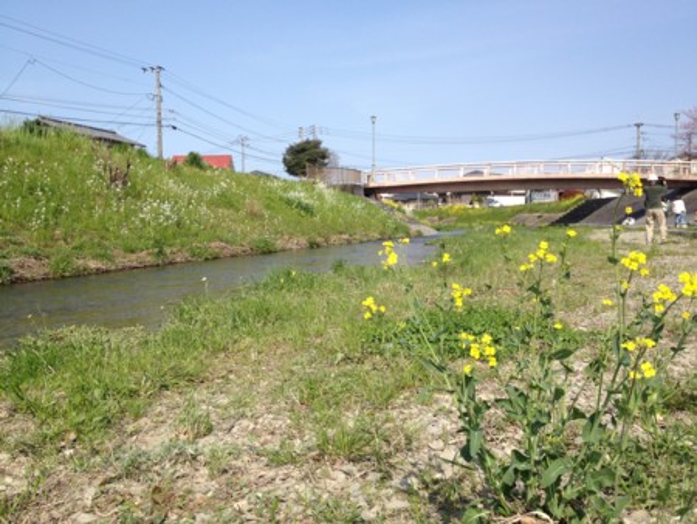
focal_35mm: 35
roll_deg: +2.2
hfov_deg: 52.6
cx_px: 348
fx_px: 705
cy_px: 262
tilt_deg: -3.3
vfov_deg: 40.7
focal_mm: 4.28
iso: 50
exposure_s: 1/1577
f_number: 2.4
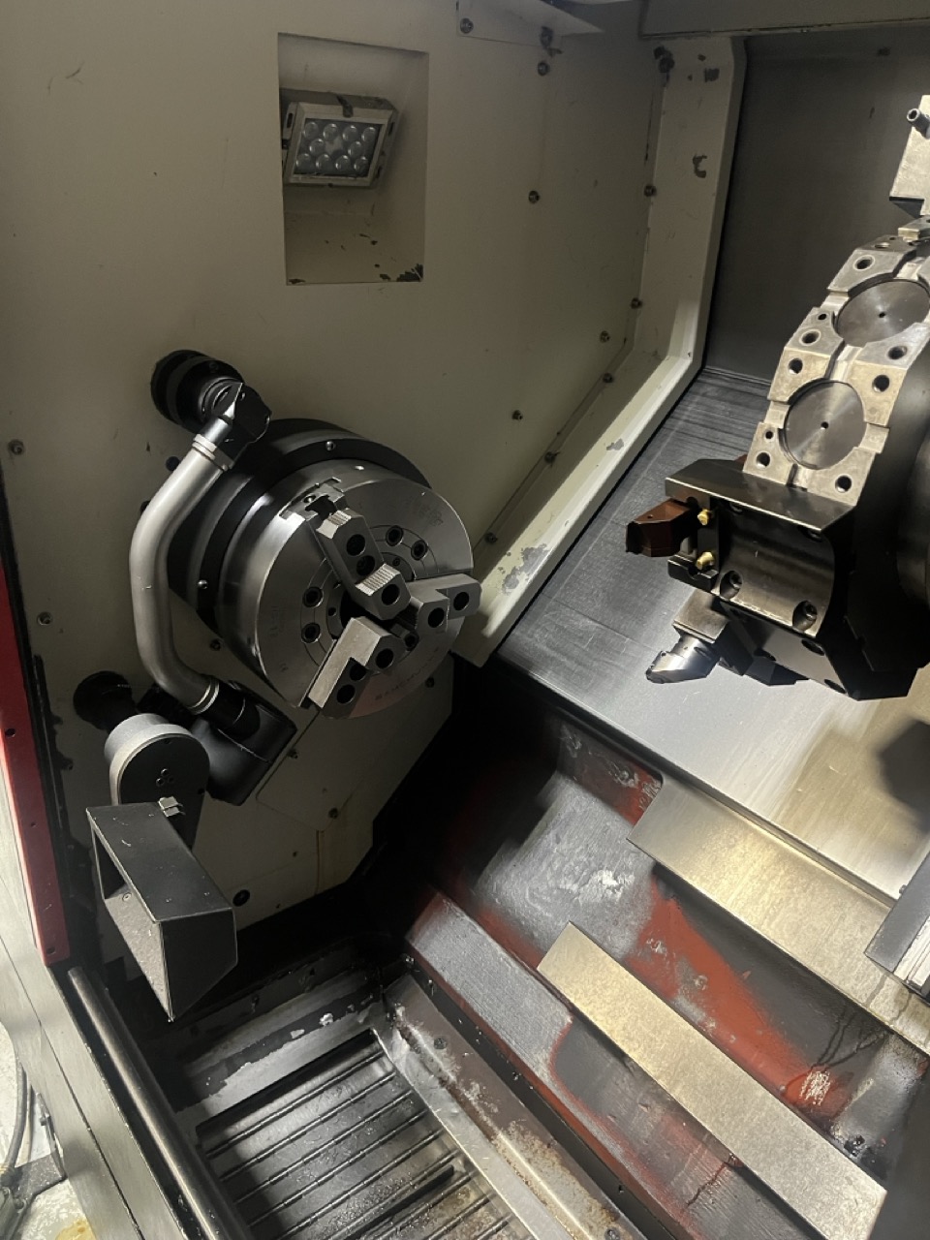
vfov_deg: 67.3
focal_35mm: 26
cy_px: 620
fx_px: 931
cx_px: 465
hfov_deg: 53.1
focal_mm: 5.1
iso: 640
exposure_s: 1/40
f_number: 1.6
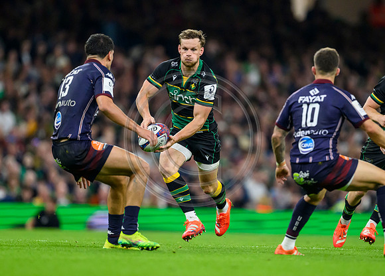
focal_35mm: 564
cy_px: 154
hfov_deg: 3.6
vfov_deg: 2.6
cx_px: 207
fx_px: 6174
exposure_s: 1/3200
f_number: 3.2
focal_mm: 400
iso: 5000
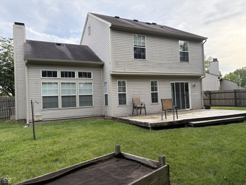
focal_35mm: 26
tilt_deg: +2.0
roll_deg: +2.6
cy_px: 92
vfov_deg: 53.0
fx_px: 185
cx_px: 123
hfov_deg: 67.3
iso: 64
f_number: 1.6
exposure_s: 1/485
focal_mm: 5.96
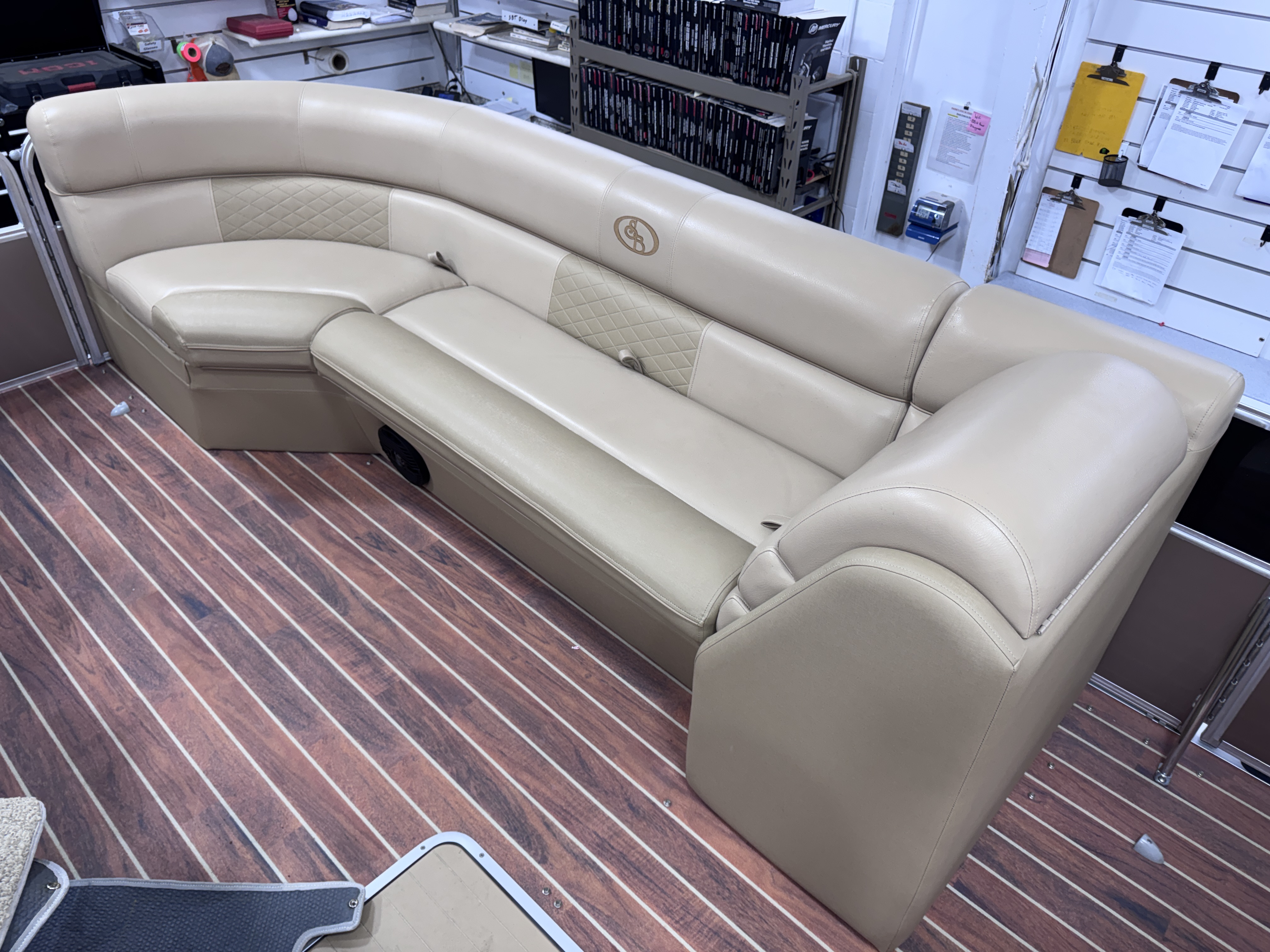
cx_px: 635
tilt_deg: -38.4
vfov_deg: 56.8
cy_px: 476
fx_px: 881
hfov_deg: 71.6
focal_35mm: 24
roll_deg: -1.5
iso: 80
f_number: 1.78
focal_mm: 6.76
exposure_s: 1/120
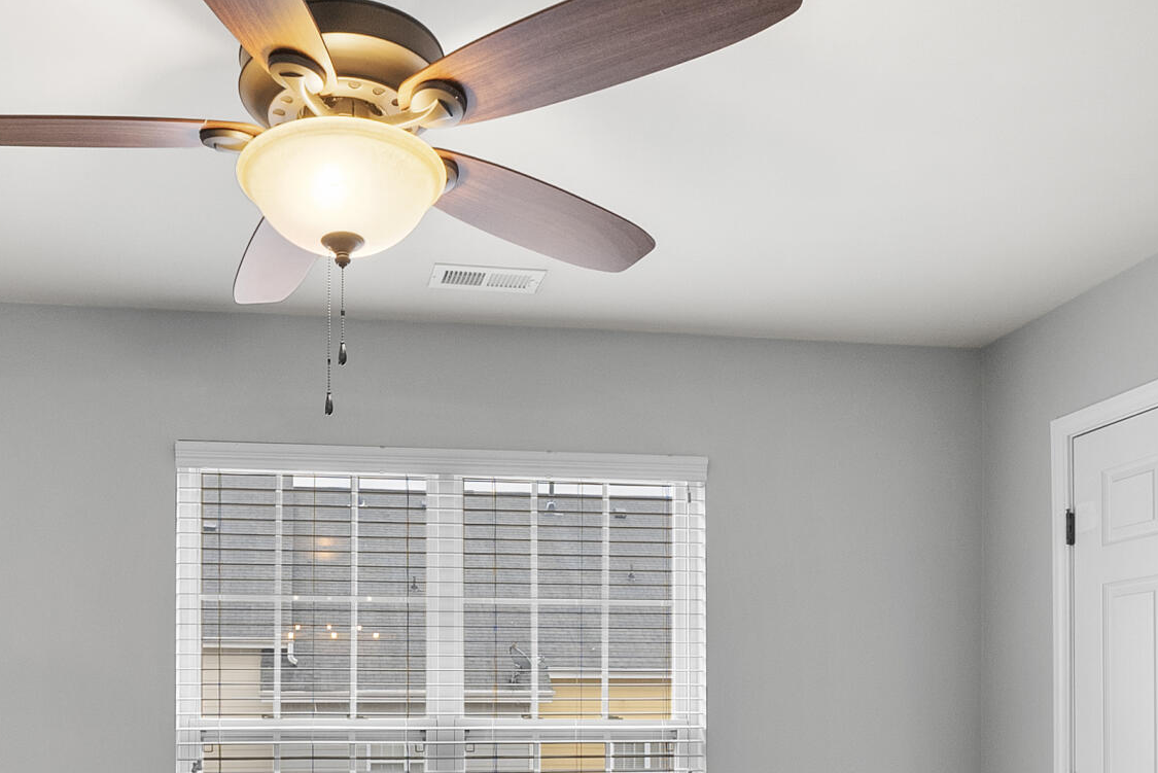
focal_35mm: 32
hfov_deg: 58.1
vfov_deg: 38.0
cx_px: 450
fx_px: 1030
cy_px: 717
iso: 800
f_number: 7.1
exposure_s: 1/8
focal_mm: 12
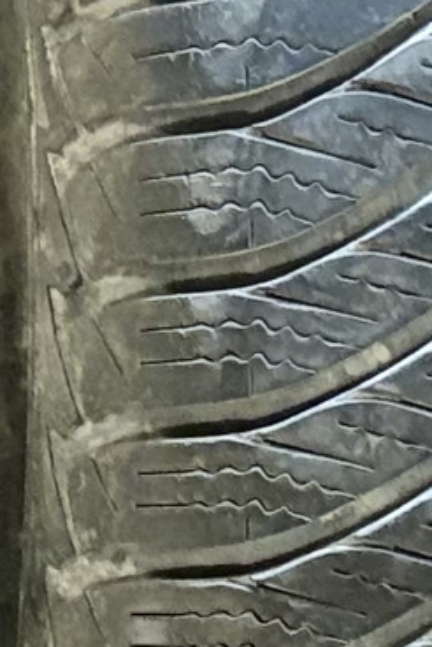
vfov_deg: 9.2
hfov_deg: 5.5
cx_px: -1240
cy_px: 517
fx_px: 3988
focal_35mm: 222
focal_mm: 5.96
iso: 500
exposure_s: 1/25
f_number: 1.6
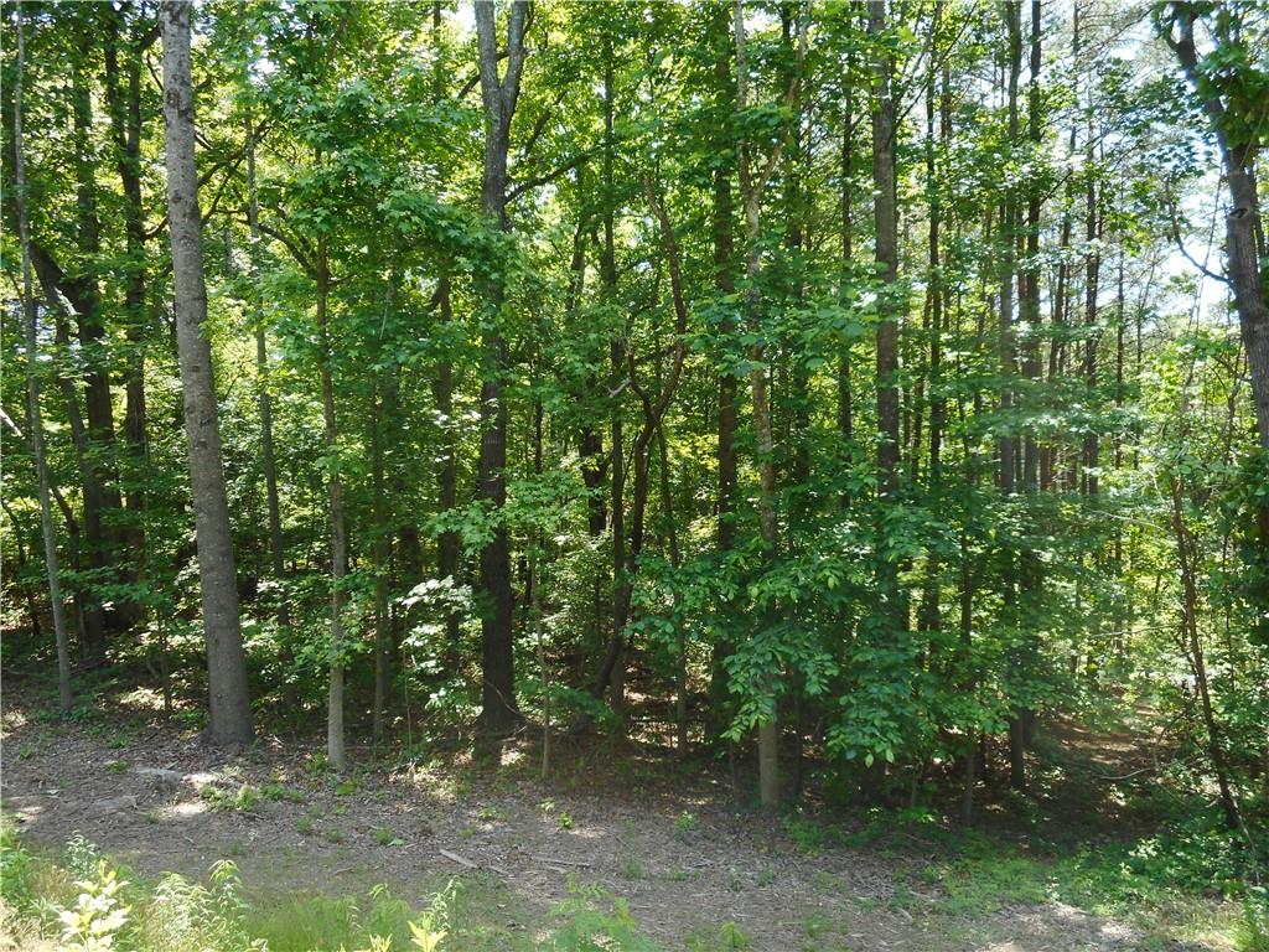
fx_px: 1063
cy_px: 476
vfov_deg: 48.2
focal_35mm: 29
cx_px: 634
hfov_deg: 61.7
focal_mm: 5.2
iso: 80
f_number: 4
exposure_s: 1/50
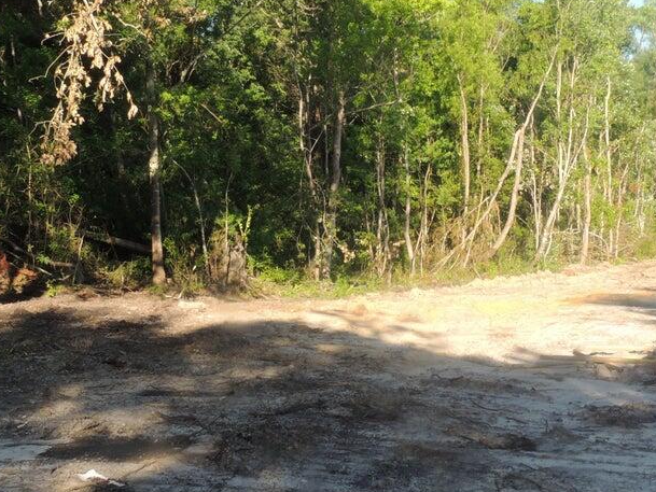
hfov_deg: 38.6
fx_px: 929
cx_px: 413
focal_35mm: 49
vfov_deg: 29.7
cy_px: 244
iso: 100
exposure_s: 1/60
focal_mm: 6.2
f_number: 8.1
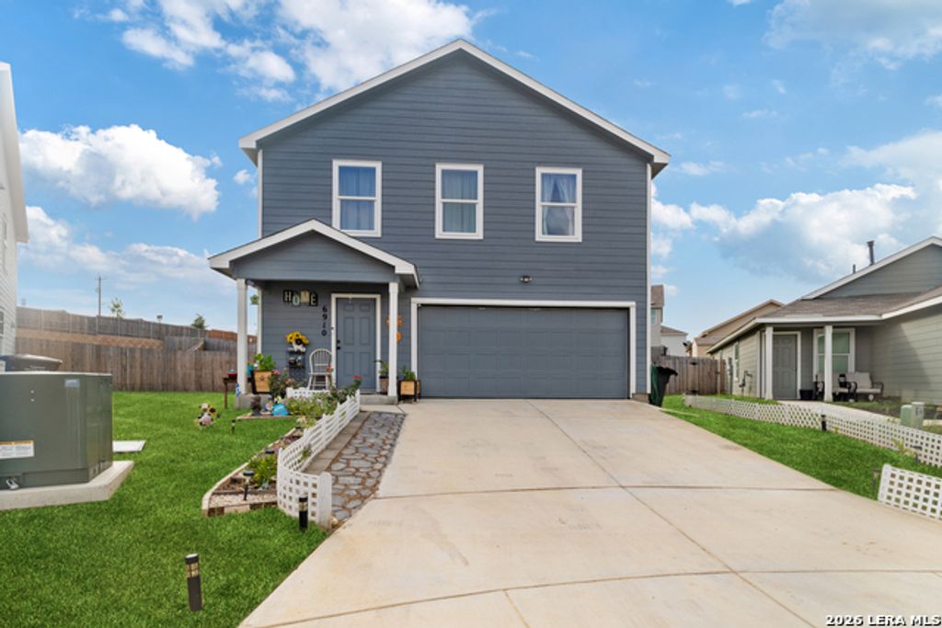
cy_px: 314
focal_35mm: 16
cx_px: 471
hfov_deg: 95.0
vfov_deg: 72.1
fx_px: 432
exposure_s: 1/60
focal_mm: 11
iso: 100
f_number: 10
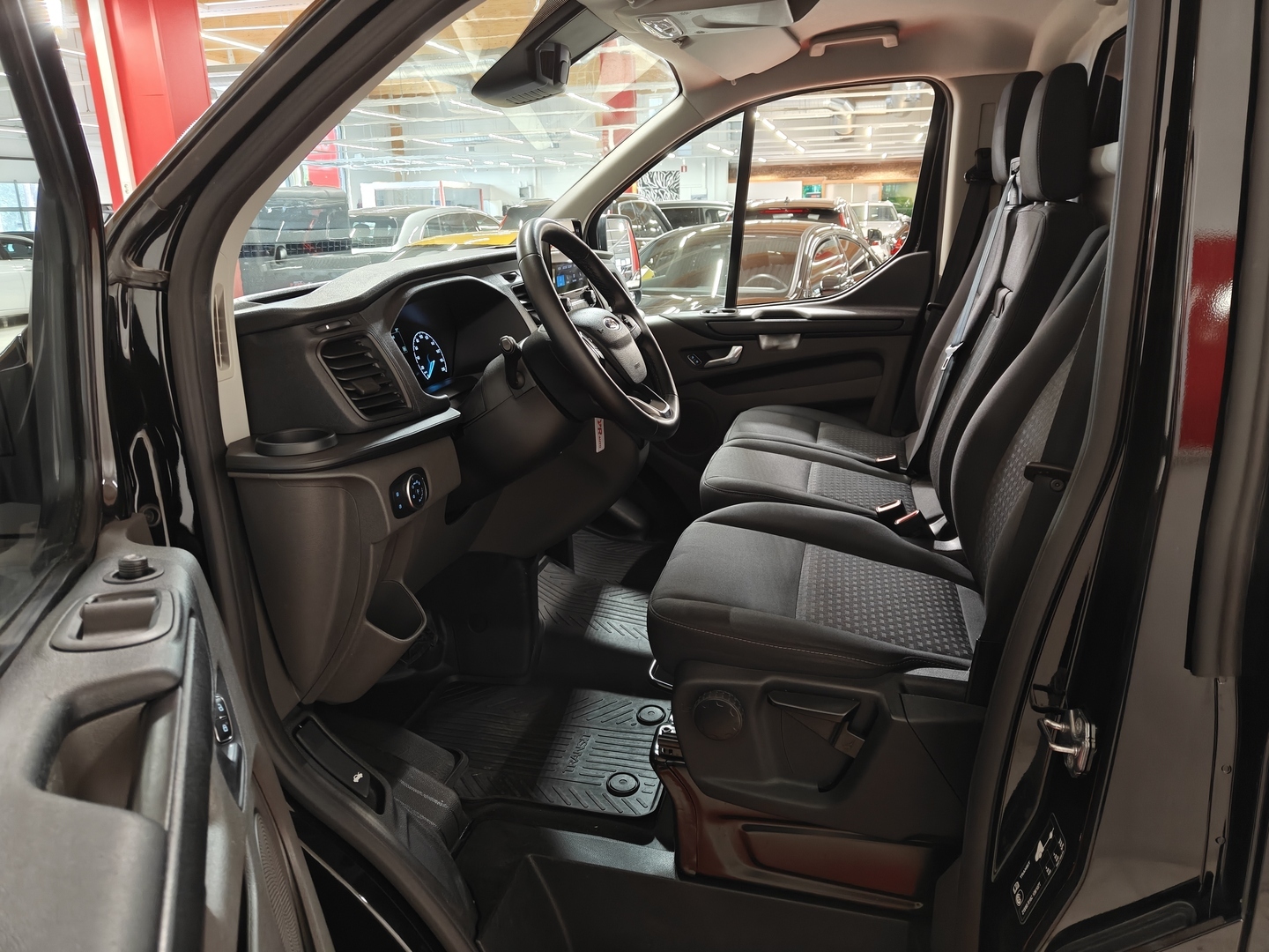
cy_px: 476
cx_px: 634
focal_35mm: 24
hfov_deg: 71.6
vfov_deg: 56.8
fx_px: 880
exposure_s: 1/39
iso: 160
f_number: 1.8
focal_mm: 5.59
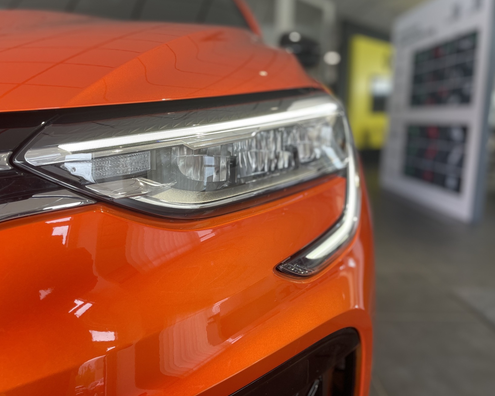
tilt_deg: -10.7
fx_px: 410
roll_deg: -0.3
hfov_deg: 62.1
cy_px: 194
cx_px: 224
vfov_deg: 51.5
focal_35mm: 28
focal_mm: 4.2
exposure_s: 1/100
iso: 40
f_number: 1.6
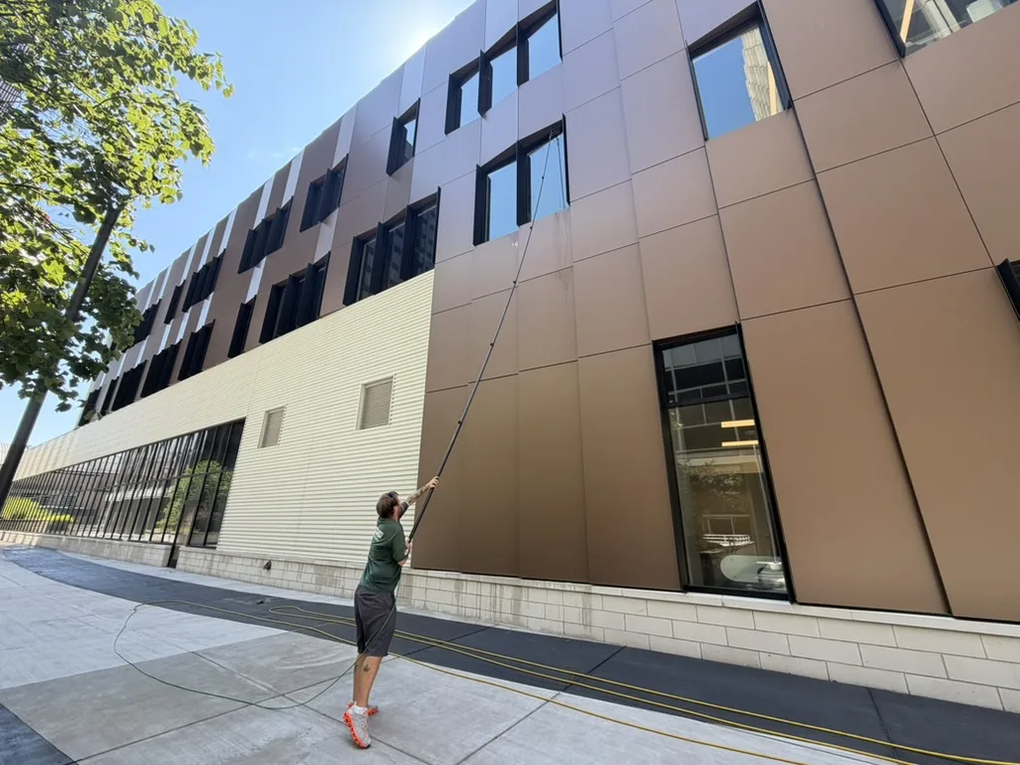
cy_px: 382
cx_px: 510
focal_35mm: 14
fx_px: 413
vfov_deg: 85.7
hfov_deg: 102.1
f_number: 2.2
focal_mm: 2.22
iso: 50
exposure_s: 1/227
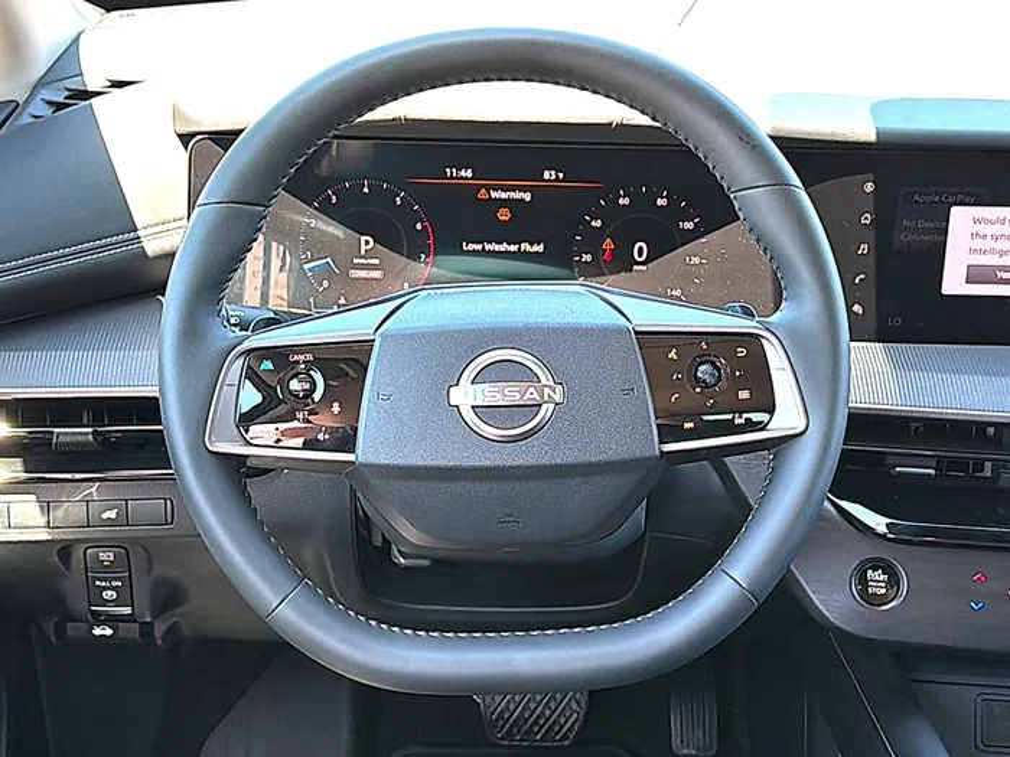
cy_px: 378
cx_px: 505
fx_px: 1371
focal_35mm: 47
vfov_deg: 30.9
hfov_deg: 40.4
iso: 100
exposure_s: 1/121
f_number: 1.78
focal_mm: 6.76
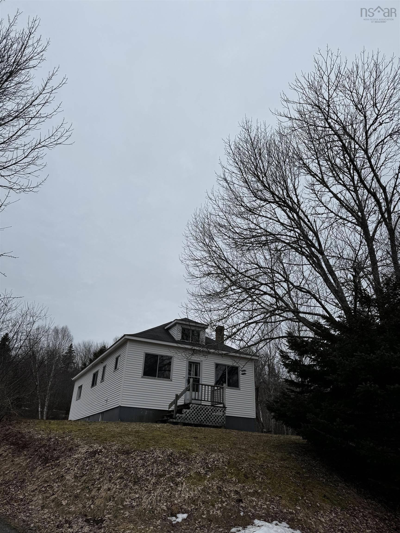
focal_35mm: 24
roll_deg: -2.6
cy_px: 266
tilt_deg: +25.9
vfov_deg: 71.6
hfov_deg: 56.8
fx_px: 370
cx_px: 200
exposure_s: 1/1869
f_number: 1.78
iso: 80
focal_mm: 6.76
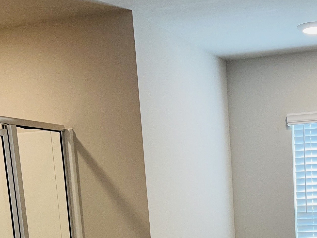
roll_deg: +3.3
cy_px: 282
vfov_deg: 22.0
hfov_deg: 30.4
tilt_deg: -8.7
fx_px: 568
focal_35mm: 62
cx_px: 259
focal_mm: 5.1
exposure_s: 1/129
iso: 64
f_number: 1.6
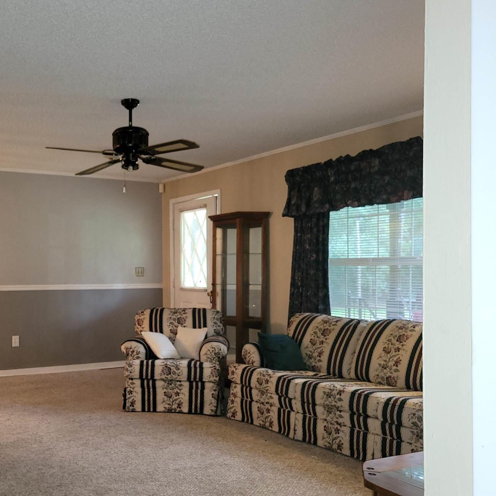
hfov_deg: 44.3
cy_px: 277
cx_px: 116
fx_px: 584
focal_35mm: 36
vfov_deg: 46.0
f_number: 1.8
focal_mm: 5.4
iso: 200
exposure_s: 1/9.99
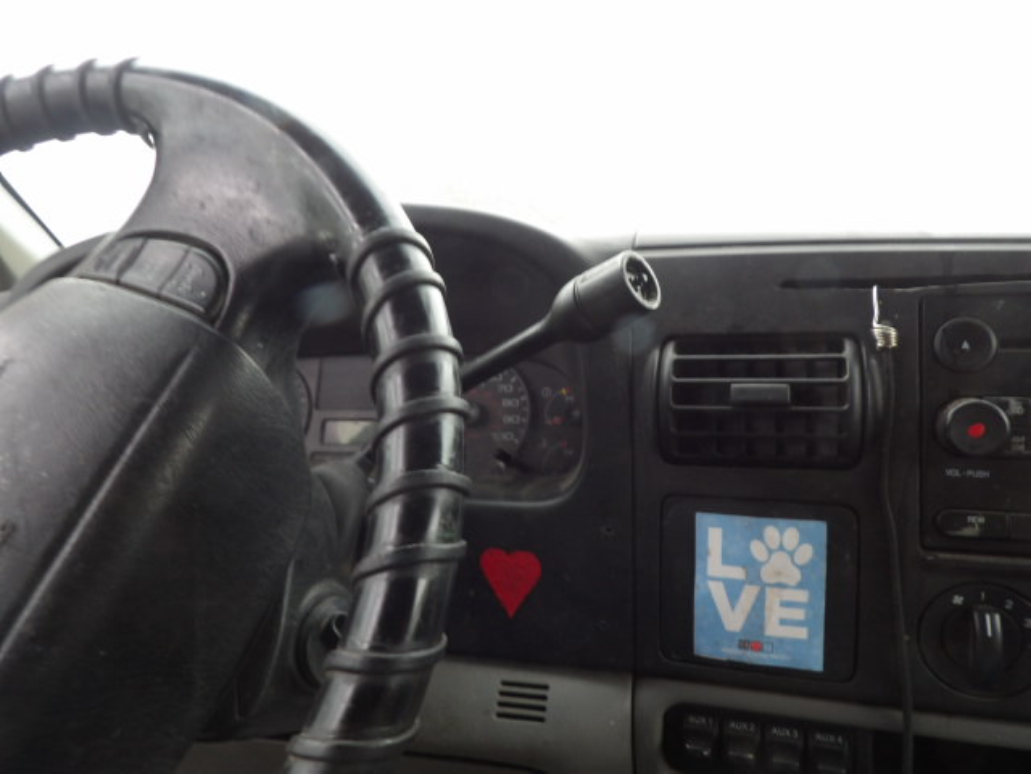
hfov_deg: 71.6
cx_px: 516
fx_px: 715
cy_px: 387
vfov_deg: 56.8
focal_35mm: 24
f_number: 3.2
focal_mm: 4.3
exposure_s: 1/17
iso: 203
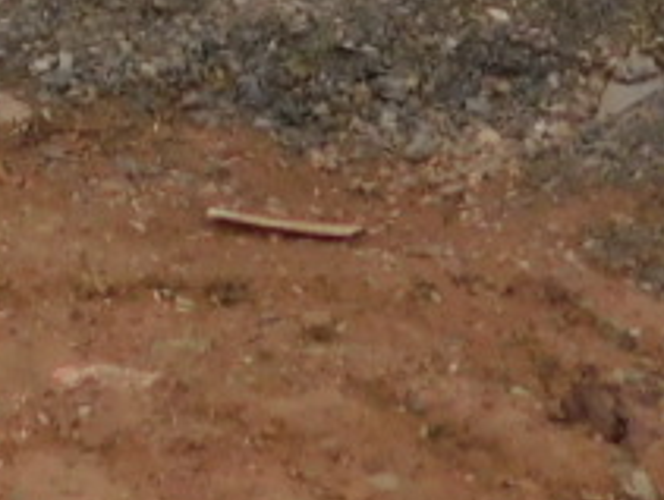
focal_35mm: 174
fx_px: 3343
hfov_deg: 11.1
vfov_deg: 7.1
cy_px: -1292
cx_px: -198
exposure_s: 1/1000
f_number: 3
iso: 125
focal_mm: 4
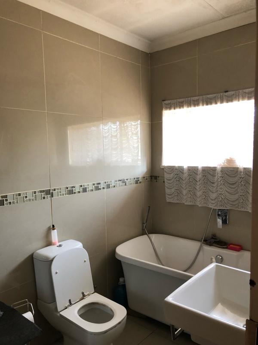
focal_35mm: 28
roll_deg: +0.8
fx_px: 278
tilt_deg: -3.7
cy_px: 172
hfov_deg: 49.7
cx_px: 129
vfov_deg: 63.4
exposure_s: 1/17
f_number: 1.8
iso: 50
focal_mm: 4
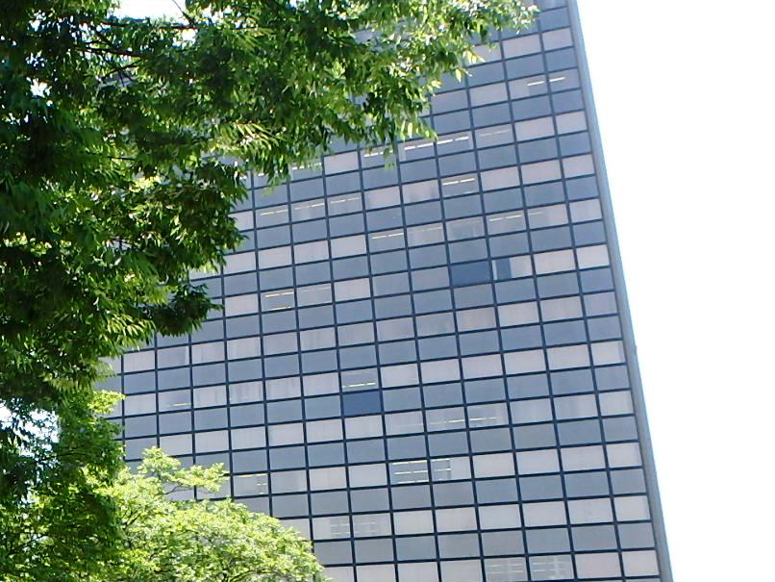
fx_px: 1120
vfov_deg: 28.8
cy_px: 417
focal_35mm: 50
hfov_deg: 34.3
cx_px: -23
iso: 125
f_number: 3.5
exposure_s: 1/400
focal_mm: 3.7
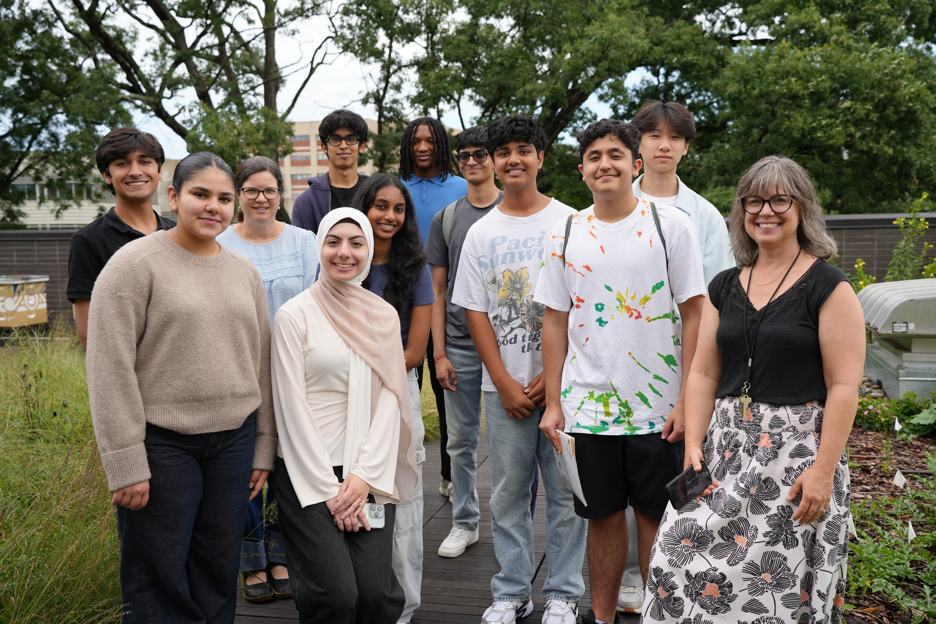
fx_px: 936
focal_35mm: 36
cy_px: 312
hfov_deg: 53.1
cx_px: 468
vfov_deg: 36.9
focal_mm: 36
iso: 100
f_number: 4.5
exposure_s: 1/400
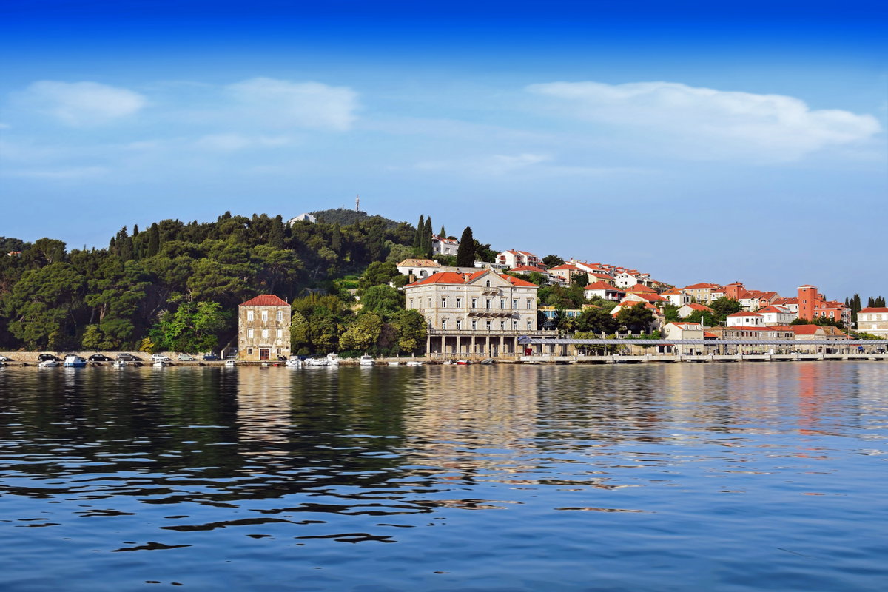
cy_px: 296
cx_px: 444
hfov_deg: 46.4
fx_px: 1036
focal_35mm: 42
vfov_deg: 31.9
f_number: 11
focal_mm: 28
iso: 400
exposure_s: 1/500
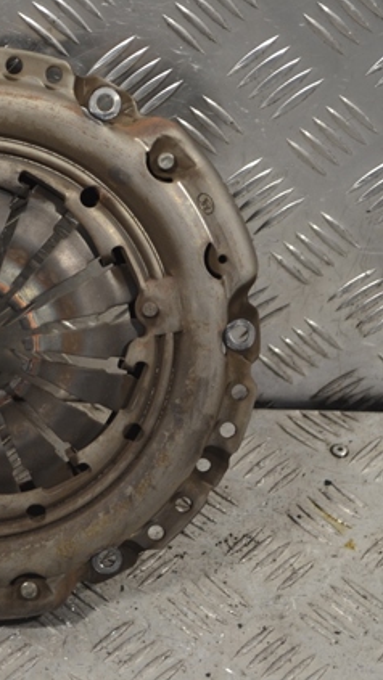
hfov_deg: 12.6
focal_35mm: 95
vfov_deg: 22.5
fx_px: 1715
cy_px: 339
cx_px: -23
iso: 400
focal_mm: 40
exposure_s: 1/80
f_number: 5.3
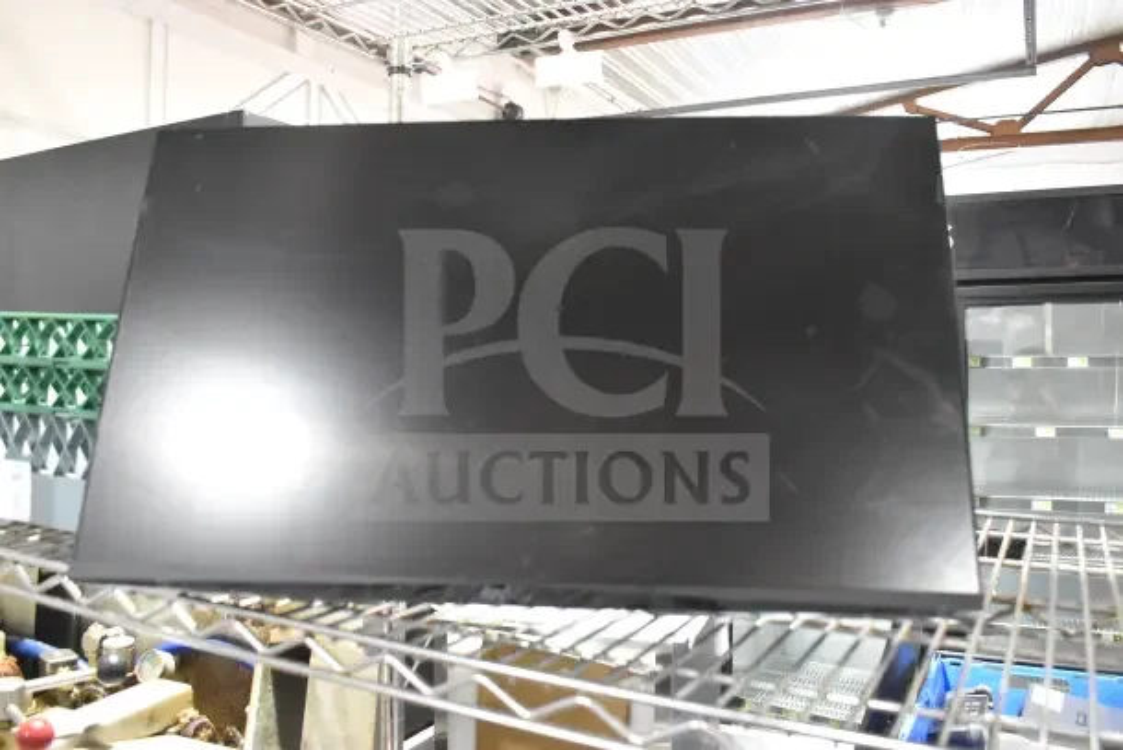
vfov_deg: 43.6
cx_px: 562
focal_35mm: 30
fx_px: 936
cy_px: 375
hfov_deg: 61.9
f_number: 5
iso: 6400
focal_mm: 20
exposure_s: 1/100
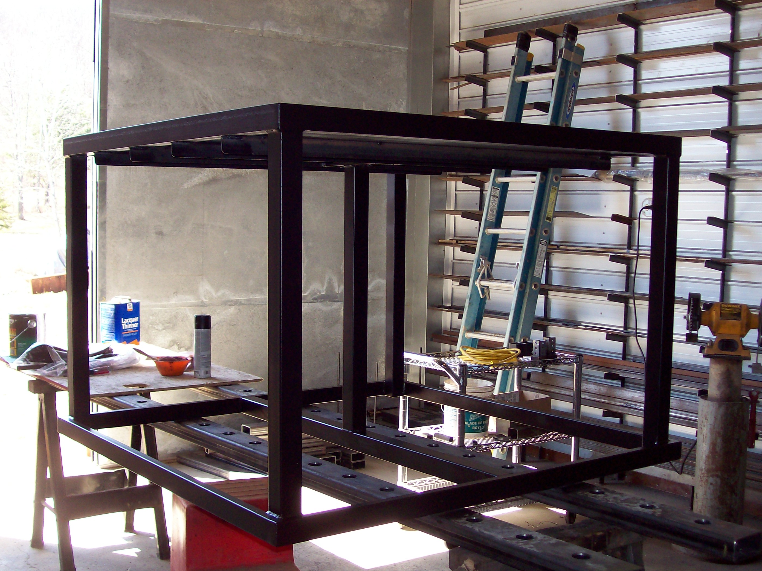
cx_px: 380
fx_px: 1013
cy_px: 288
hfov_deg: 41.2
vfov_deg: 31.5
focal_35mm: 46
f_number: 3
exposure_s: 1/73.1
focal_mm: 7.6
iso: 80
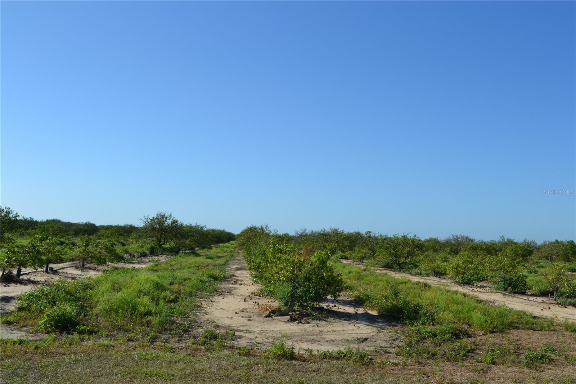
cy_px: 192
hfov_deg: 57.2
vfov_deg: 40.0
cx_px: 288
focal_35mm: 33
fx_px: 528
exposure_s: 1/320
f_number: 9
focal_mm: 22
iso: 100
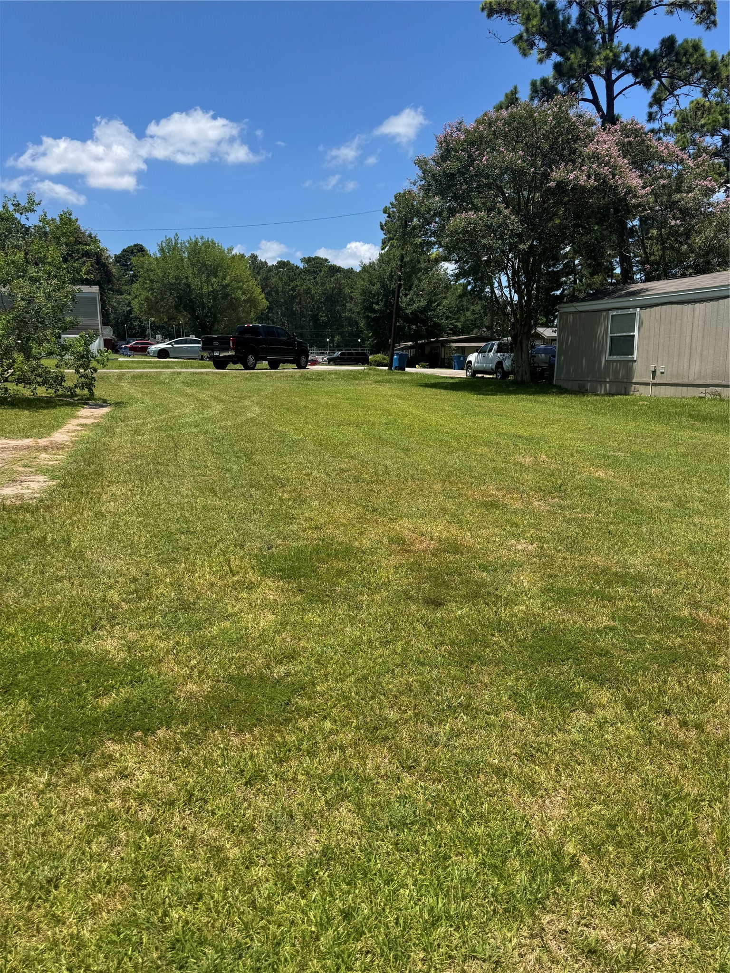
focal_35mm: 24
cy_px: 486
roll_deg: +2.1
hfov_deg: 56.8
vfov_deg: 71.6
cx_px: 365
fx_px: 675
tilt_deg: -12.8
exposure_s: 1/3802
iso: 80
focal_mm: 6.76
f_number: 1.78
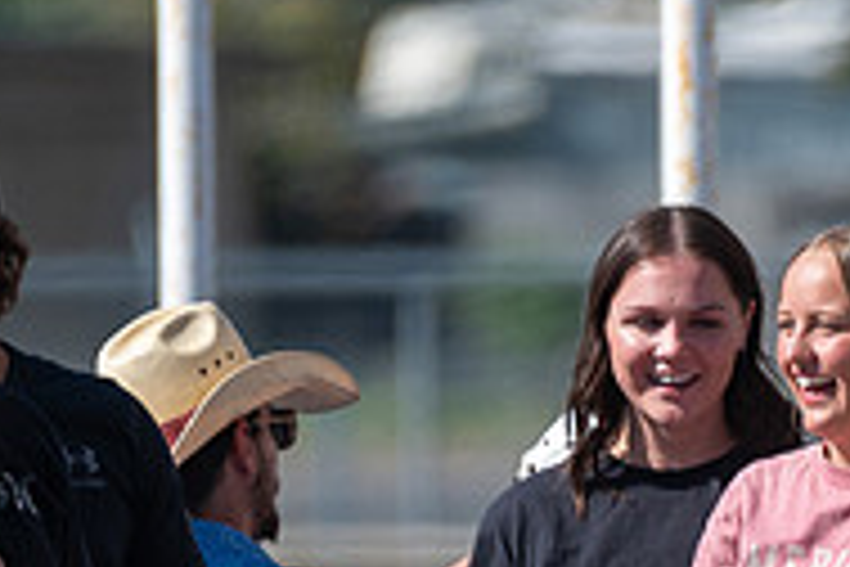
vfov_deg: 0.7
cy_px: 616
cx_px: 953
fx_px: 45684
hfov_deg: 1.1
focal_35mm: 1935
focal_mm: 500
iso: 250
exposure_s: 1/1000
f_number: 5.6
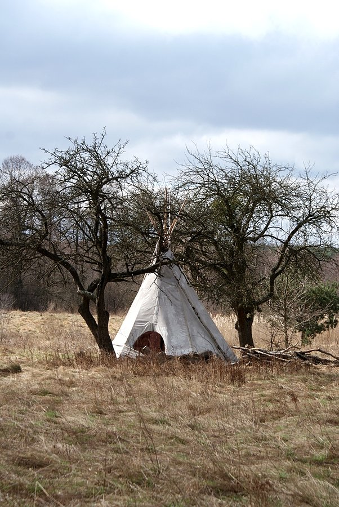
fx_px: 1480
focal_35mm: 105
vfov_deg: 19.4
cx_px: 170
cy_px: 254
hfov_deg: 13.1
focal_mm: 70
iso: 100
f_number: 9
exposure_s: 1/160
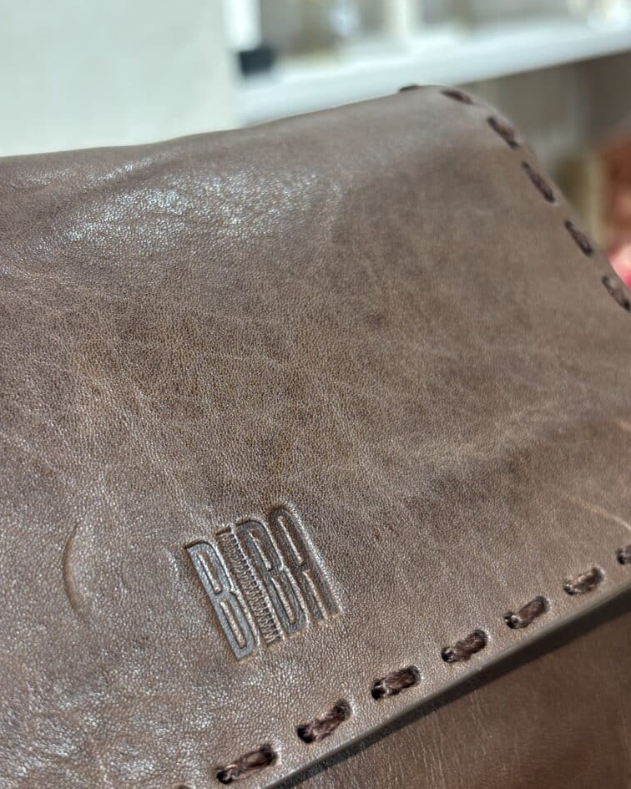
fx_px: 1284
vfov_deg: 34.1
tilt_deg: -16.9
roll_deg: +4.9
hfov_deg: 27.6
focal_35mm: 55
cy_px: 387
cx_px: 313
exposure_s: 1/50
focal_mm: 5.96
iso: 50
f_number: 1.6
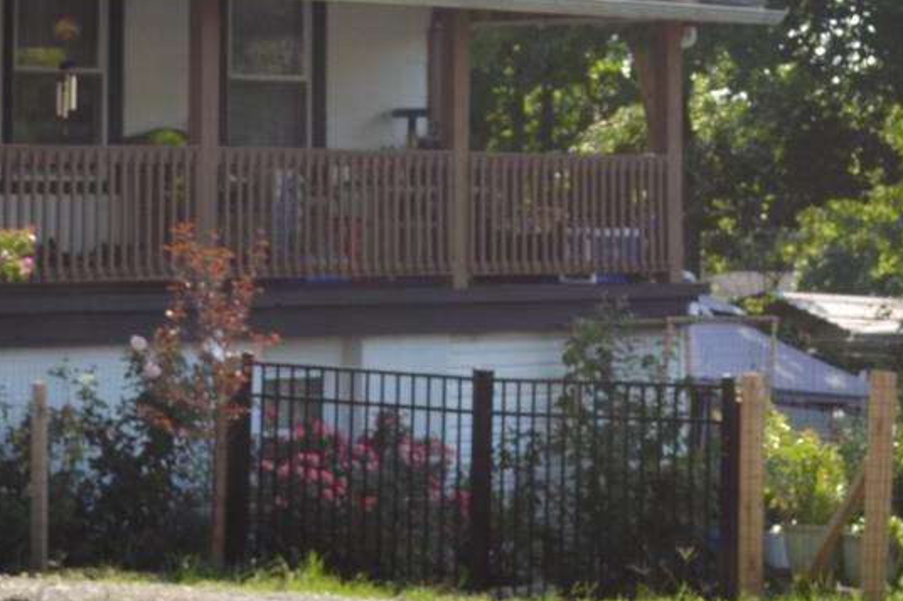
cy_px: -211
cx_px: 676
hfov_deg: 13.7
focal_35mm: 149
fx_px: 3736
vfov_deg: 9.0
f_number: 7.1
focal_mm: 26
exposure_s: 1/200
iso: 100
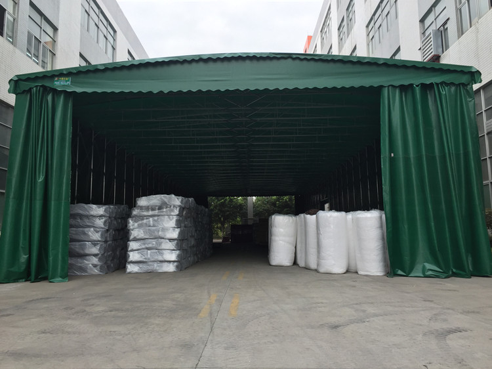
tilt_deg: +7.6
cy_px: 184
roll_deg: -0.1
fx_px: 412
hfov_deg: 61.7
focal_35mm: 29
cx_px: 246
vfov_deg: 48.2
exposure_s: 1/377
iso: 32
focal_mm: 4.15
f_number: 2.2
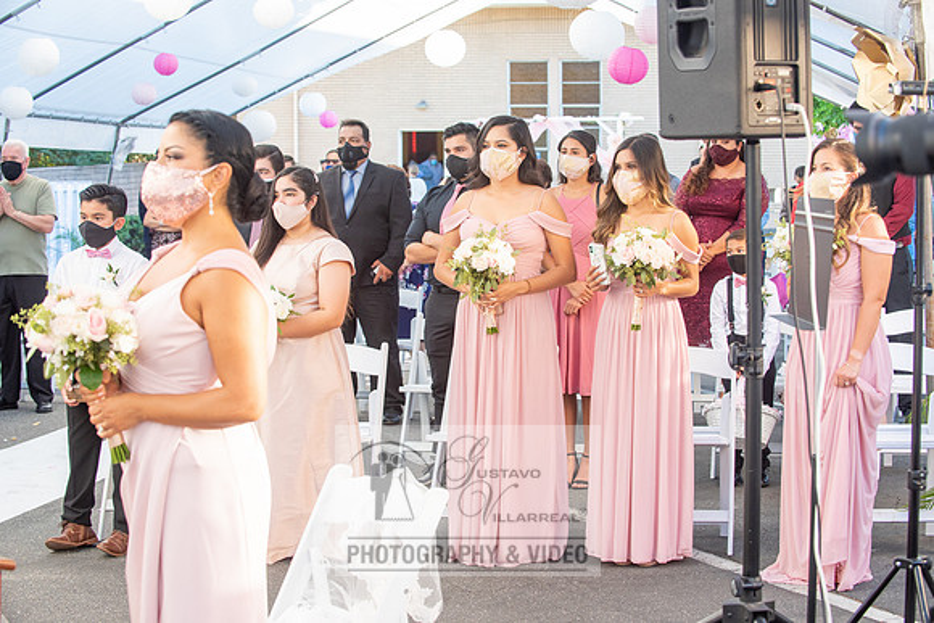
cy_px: 312
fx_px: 1816
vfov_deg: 19.5
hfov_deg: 28.8
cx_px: 467
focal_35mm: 70
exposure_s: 1/160
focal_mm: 70
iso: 640
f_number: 5.6
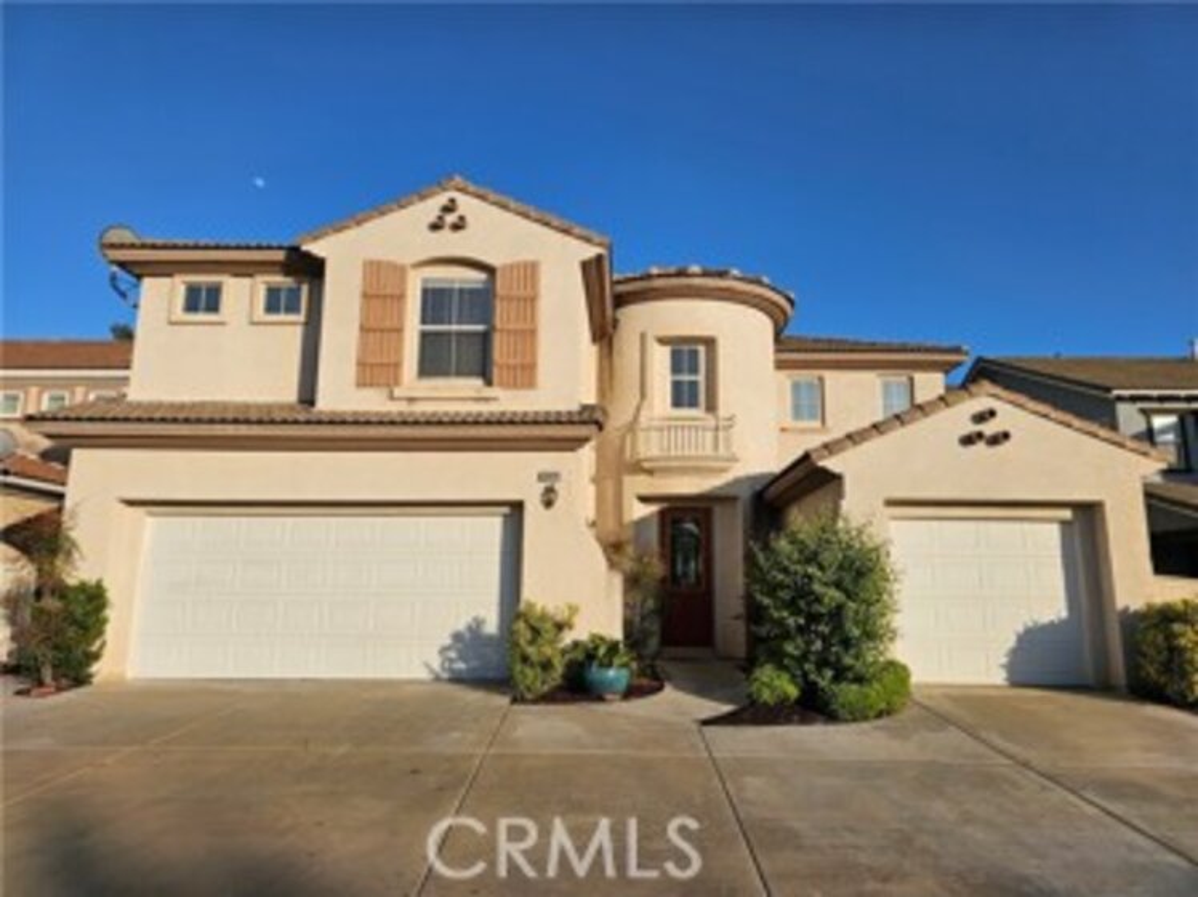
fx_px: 795
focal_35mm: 23
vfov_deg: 58.8
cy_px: 448
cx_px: 599
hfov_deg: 74.0
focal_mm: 6.3
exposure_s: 1/1002
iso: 10
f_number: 1.7
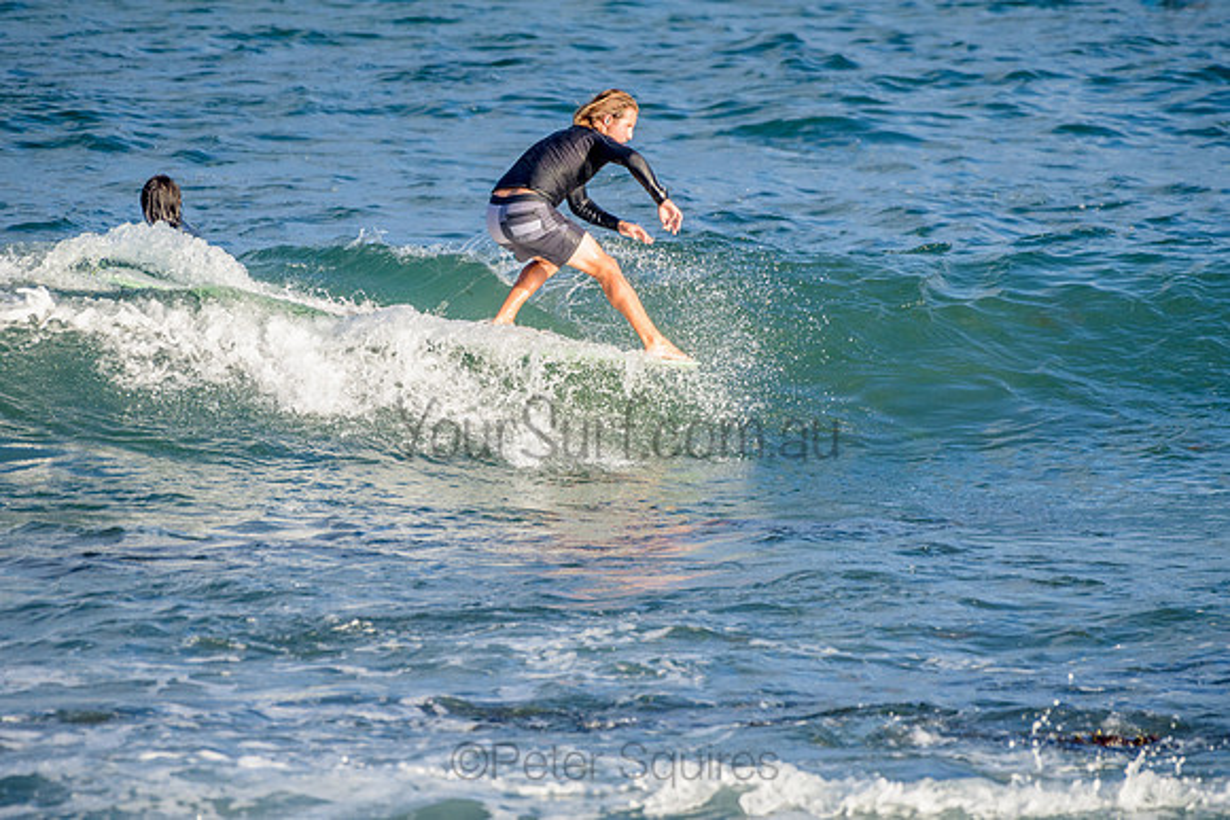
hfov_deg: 3.4
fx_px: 20916
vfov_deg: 2.2
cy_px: 362
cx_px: 616
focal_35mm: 612
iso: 320
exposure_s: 1/1250
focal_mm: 500
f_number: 5.6
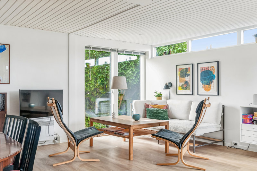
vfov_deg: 36.9
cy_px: 86
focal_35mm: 36
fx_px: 257
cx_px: 128
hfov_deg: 53.1
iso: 400
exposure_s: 1/10
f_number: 10
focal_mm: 24
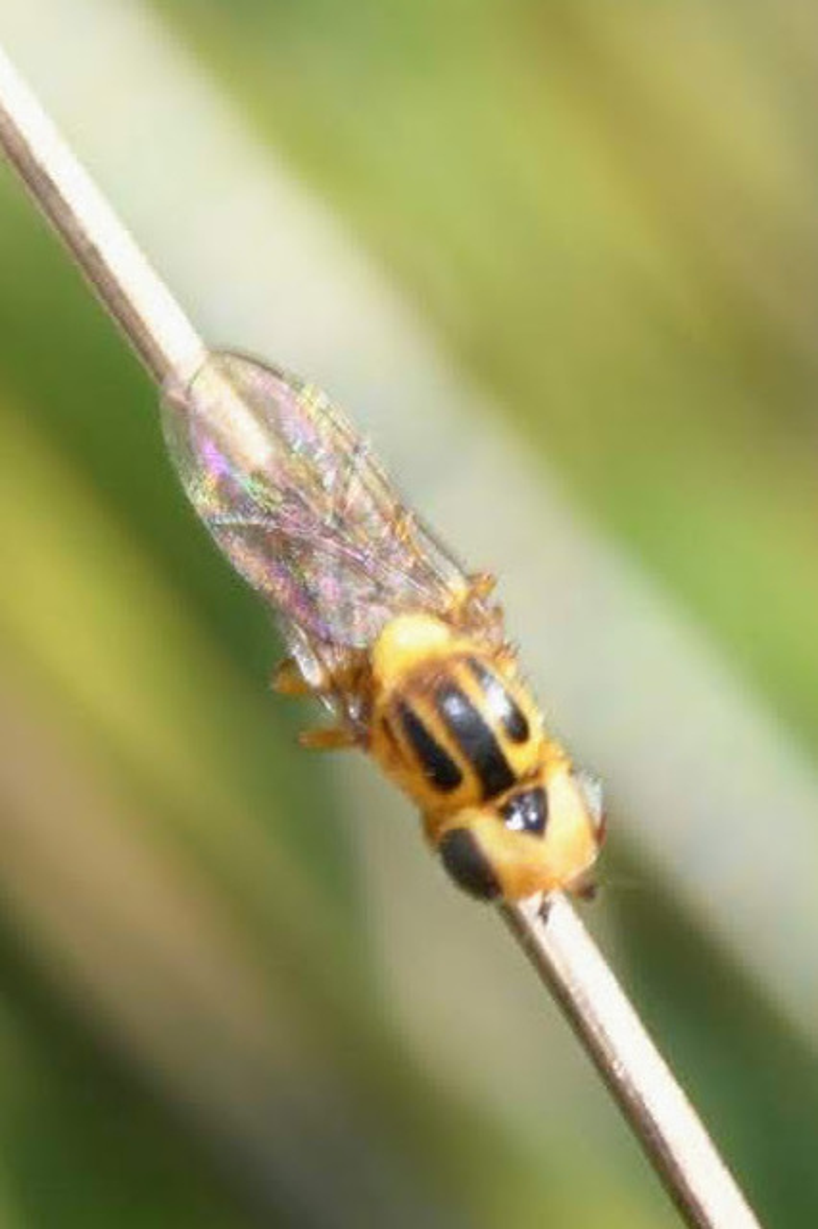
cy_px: 614
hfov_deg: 8.7
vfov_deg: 13.0
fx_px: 5374
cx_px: 409
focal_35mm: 158
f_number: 25
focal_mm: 105
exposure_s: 1/160
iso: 1250
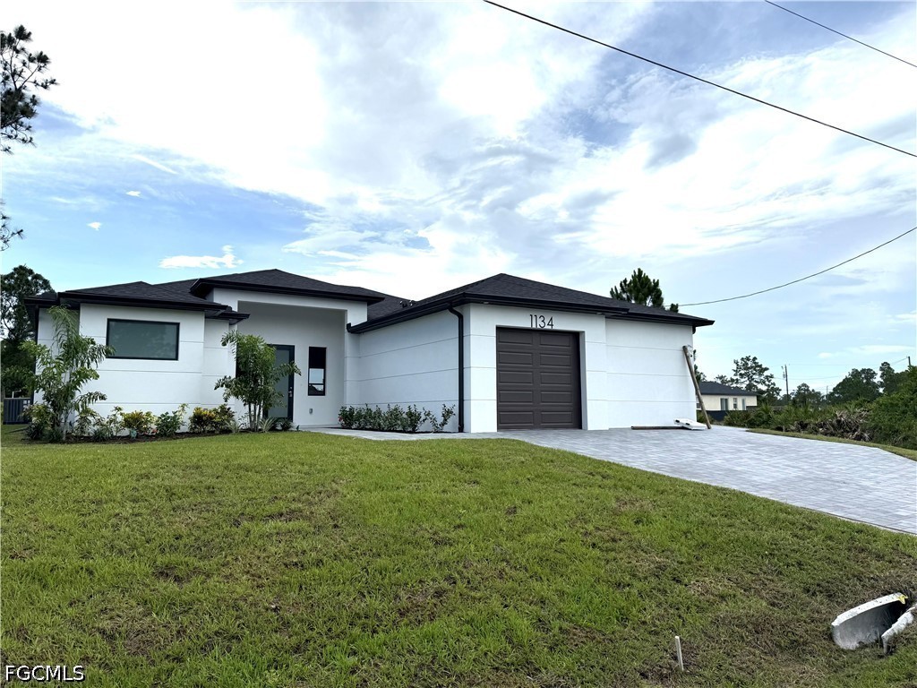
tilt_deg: +6.1
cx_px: 458
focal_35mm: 24
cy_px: 344
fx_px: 636
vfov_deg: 56.8
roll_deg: +0.7
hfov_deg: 71.6
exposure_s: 1/9091
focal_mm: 6.76
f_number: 1.78
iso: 80
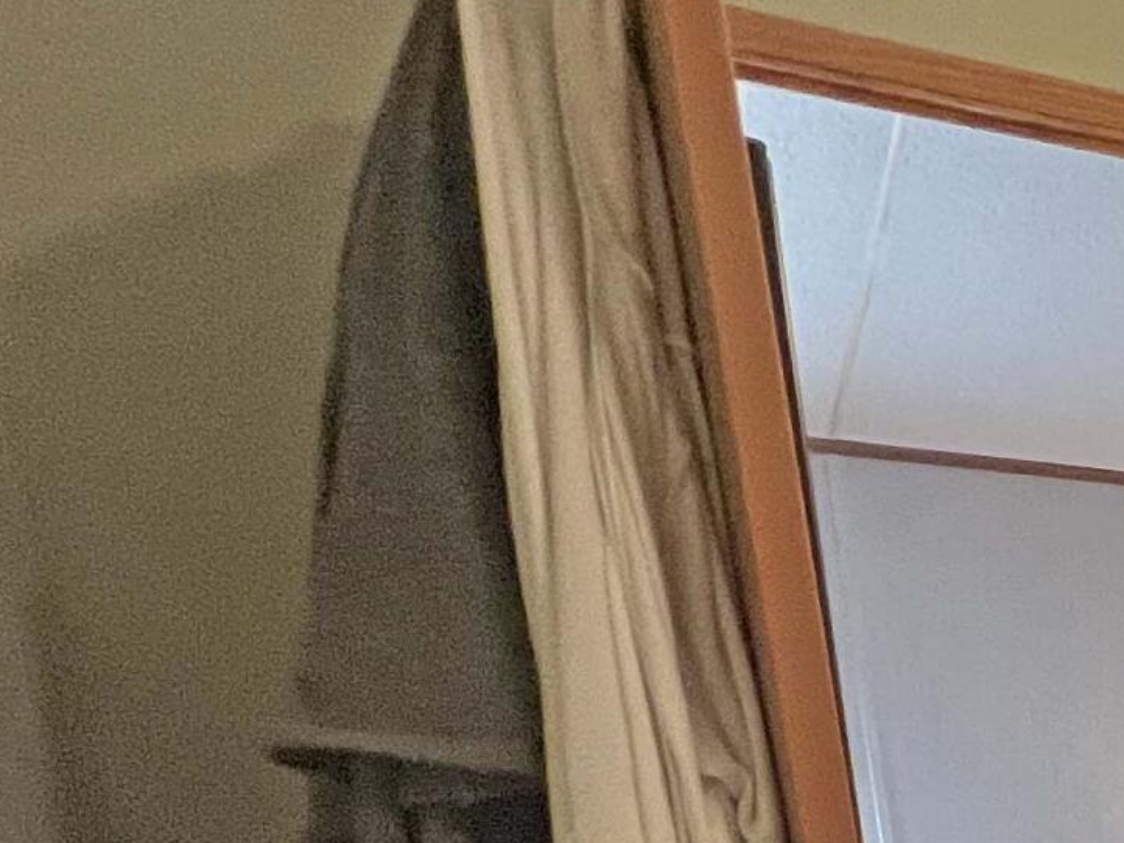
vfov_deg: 21.8
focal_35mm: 54
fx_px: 1754
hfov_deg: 19.9
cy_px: 1314
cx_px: 2200
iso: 160
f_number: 1.8
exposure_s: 1/120
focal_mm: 1.57
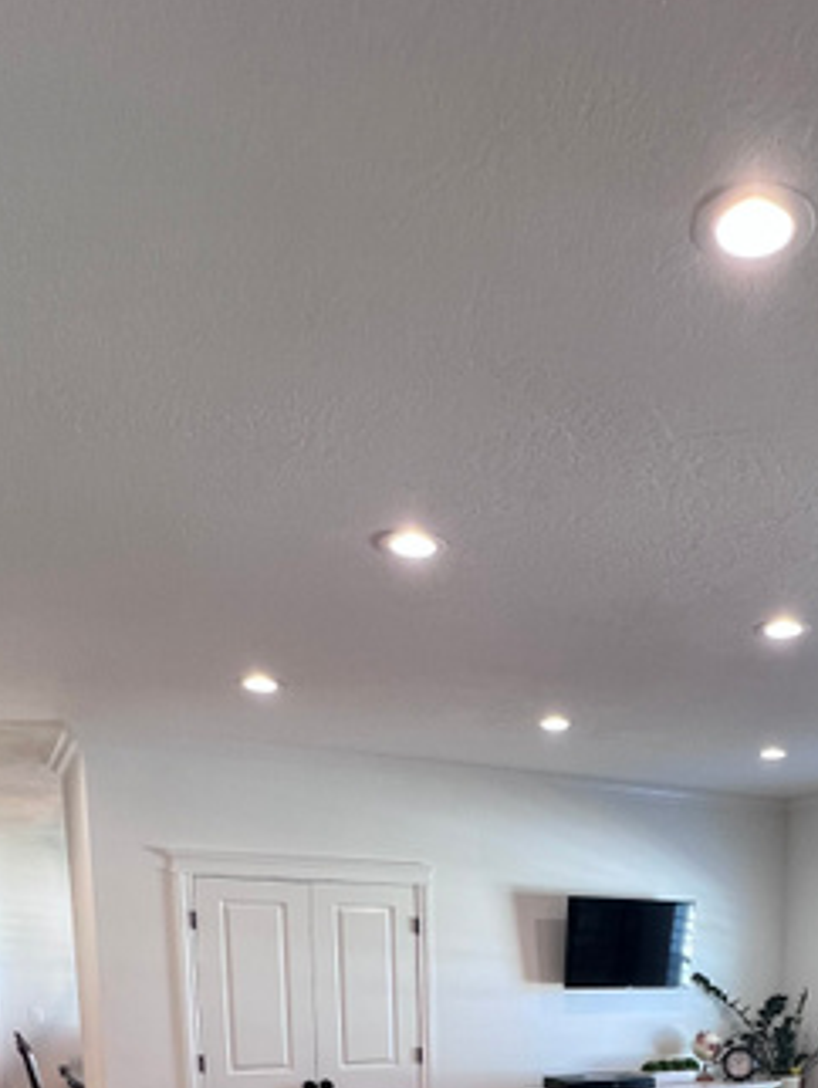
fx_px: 975
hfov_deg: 44.2
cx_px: 598
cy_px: 1135
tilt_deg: -7.0
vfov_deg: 46.6
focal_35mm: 31
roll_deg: +0.3
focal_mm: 1.57
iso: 200
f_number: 1.8
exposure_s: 1/100
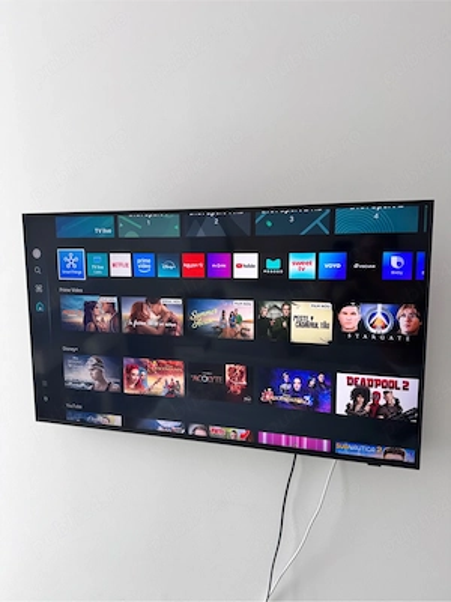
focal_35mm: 24
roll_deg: -0.9
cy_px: 301
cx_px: 226
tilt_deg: +3.2
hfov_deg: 56.8
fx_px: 417
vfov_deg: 71.6
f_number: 1.78
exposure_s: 1/100
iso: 125
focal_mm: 6.76
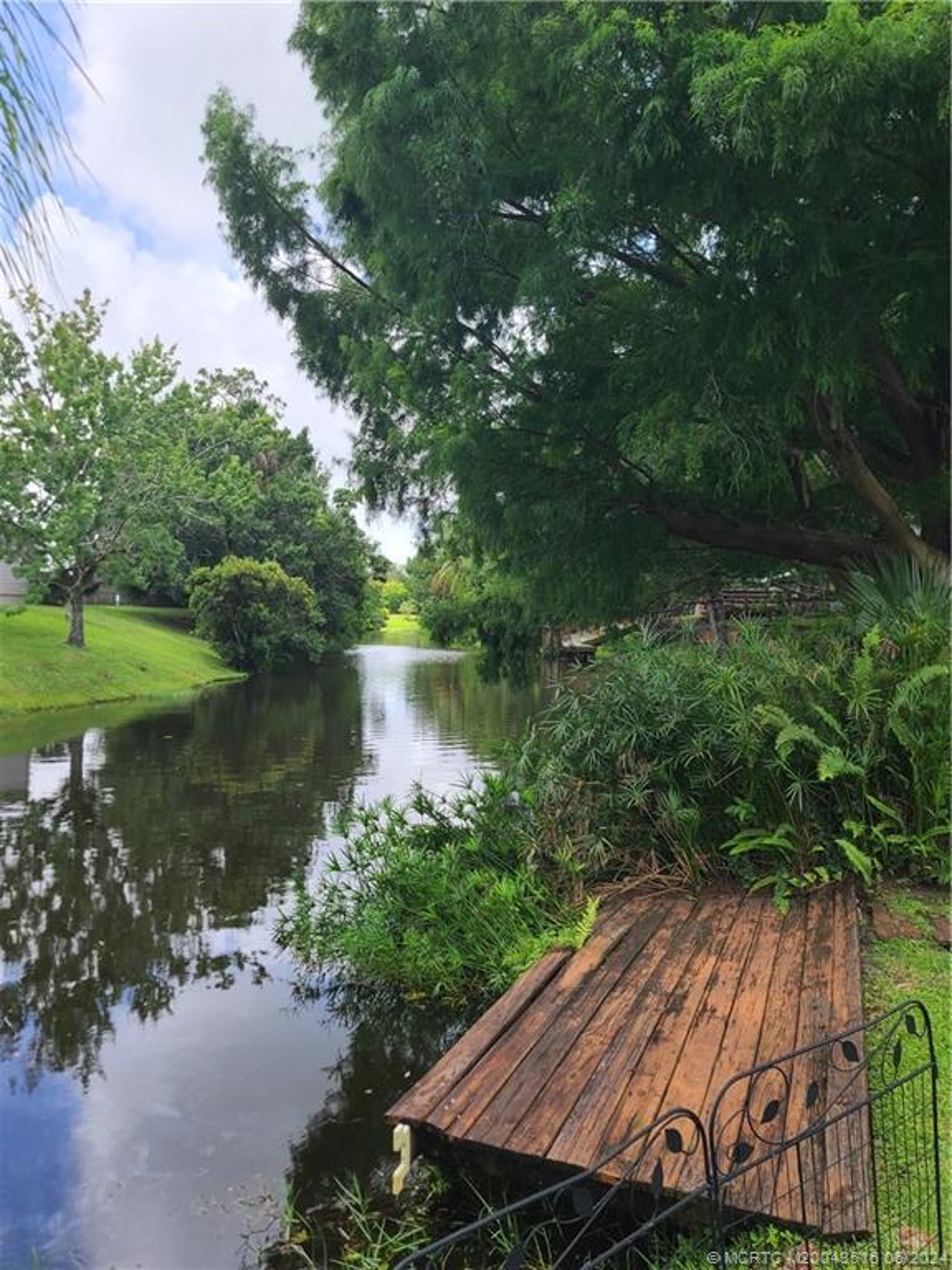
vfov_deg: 69.4
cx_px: 476
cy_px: 635
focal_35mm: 25
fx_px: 917
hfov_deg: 54.9
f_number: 1.8
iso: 16
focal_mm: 7
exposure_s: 1/301
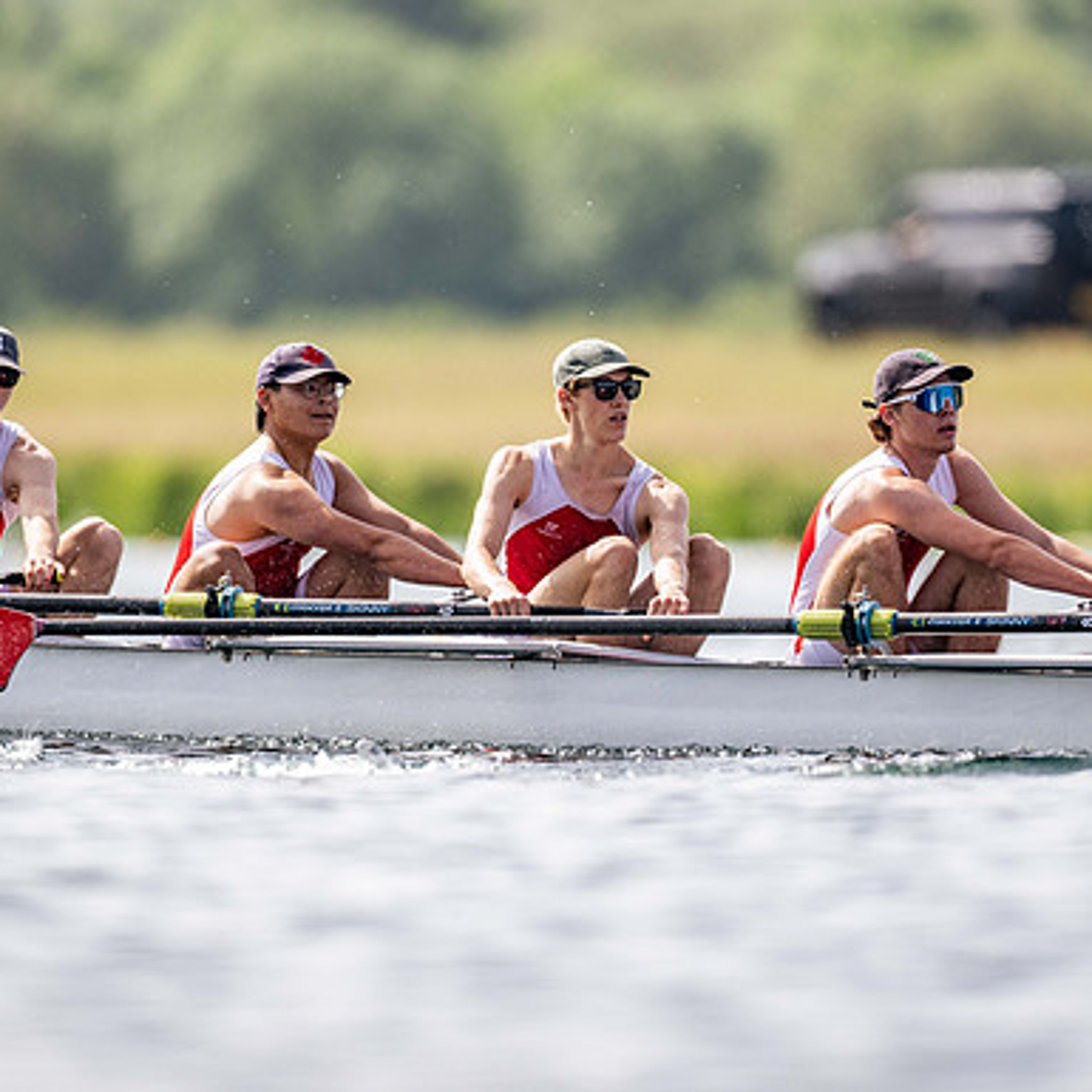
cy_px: 546
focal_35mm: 769
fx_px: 27446
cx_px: 610
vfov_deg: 2.3
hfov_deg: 2.3
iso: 180
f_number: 4
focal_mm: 600
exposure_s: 1/2500
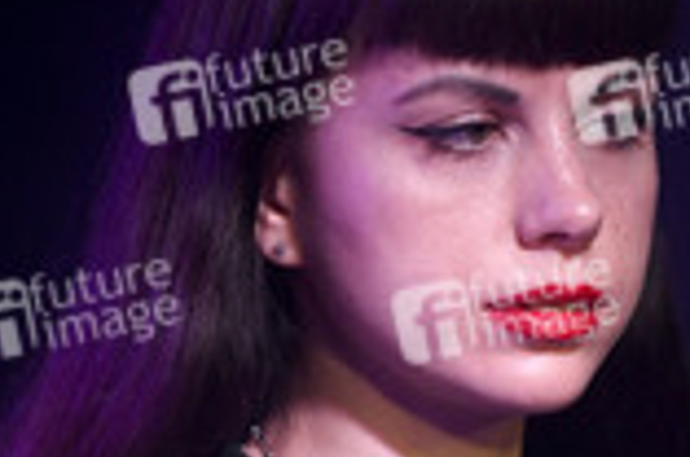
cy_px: 422
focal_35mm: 575
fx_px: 10998
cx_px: 565
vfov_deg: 2.4
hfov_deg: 3.6
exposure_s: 1/125
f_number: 3.2
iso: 2000
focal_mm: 200
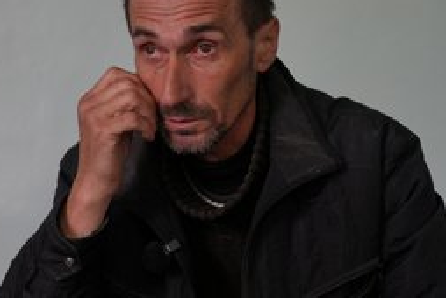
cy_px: 111
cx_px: 212
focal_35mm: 107
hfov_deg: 19.1
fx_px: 1327
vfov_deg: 12.8
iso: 320
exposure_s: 1/50
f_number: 4.5
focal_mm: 68
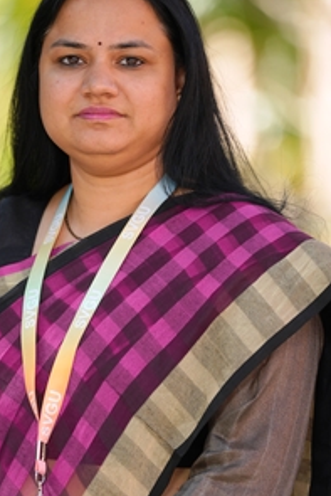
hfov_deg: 4.5
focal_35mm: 304
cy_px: 266
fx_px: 4187
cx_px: 132
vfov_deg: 6.8
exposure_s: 1/400
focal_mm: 200
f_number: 2.8
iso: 160
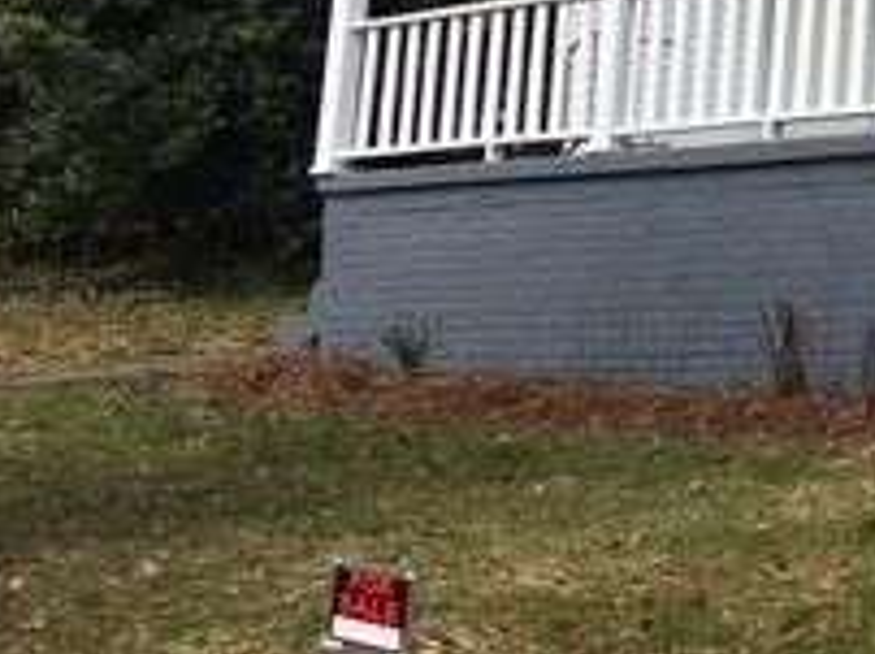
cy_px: -139
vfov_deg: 15.4
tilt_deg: +12.1
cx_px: 1278
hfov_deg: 19.0
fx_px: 2323
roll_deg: -0.5
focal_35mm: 92
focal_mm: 4.15
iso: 25
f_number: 2.2
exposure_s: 1/1832
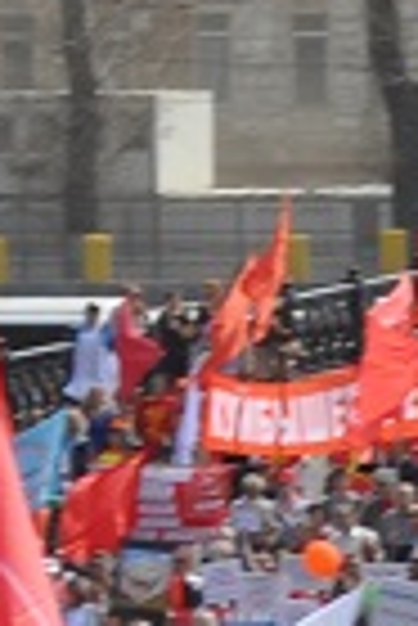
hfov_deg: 1.3
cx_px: 847
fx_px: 18078
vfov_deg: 2.0
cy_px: 705
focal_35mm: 1041
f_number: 9
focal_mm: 75
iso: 200
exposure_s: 1/320
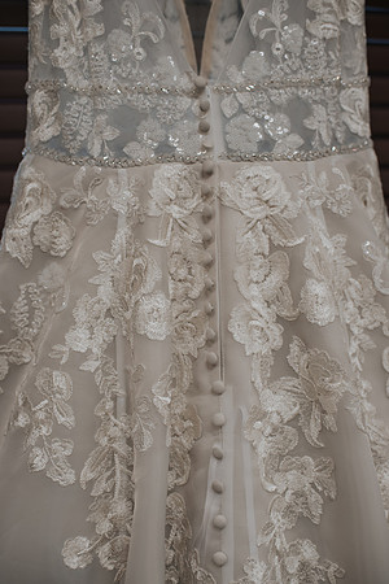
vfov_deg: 54.4
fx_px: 567
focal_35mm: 35
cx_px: 194
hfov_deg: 37.9
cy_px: 292
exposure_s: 1/125
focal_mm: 35
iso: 220
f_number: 2.8
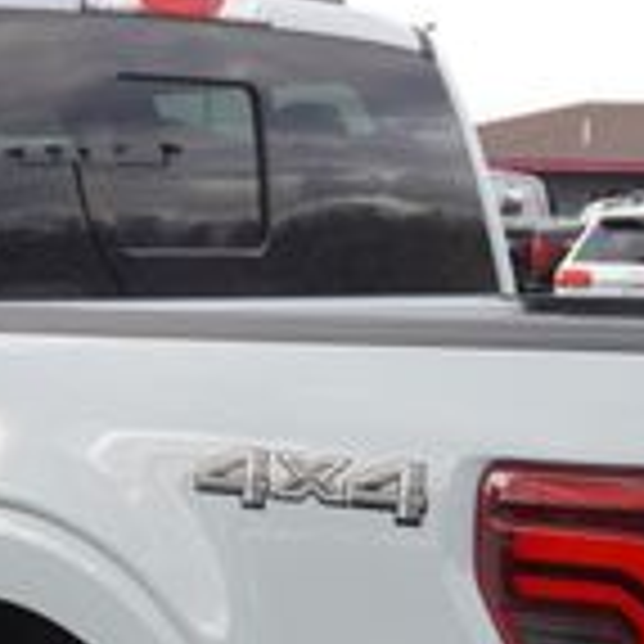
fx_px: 2524
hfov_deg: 14.5
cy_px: 752
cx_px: 189
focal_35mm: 120
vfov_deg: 14.1
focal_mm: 21
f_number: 4.5
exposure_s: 1/80
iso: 100
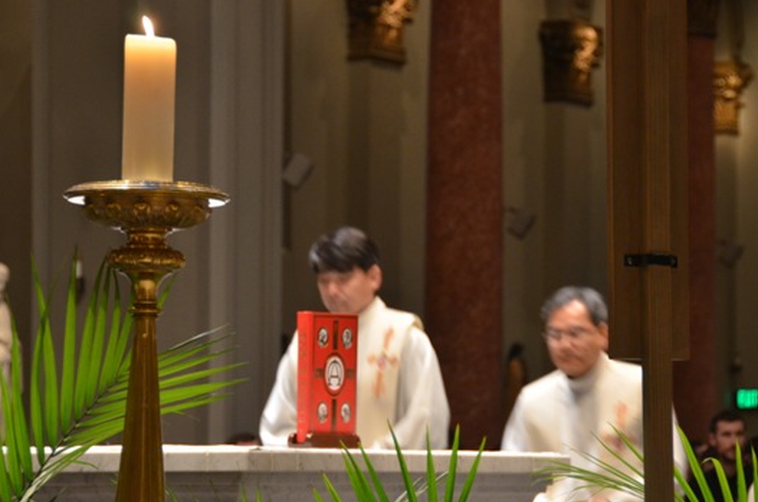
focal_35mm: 164
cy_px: 285
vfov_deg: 8.3
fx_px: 3446
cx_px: 397
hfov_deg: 12.6
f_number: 5.3
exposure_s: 1/25
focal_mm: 90
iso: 1600
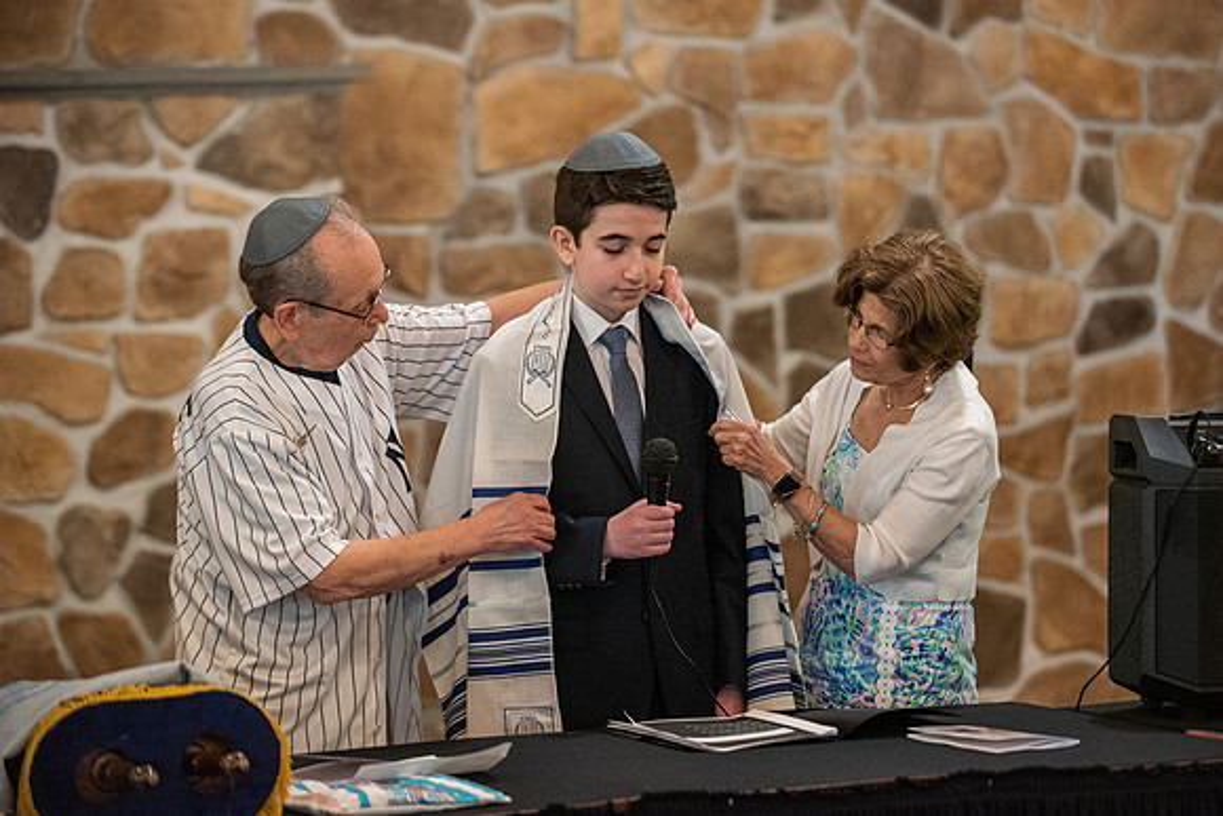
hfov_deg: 17.3
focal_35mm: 119
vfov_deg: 11.6
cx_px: 659
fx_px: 4027
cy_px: 376
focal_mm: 110
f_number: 2.8
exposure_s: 1/80
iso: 3200
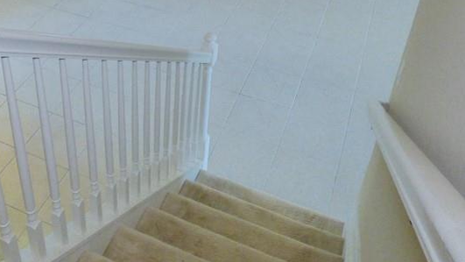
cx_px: 130
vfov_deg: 26.7
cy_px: -4
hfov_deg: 47.0
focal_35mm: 42
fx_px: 518
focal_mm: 3.58
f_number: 2.8
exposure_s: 1/30
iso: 400
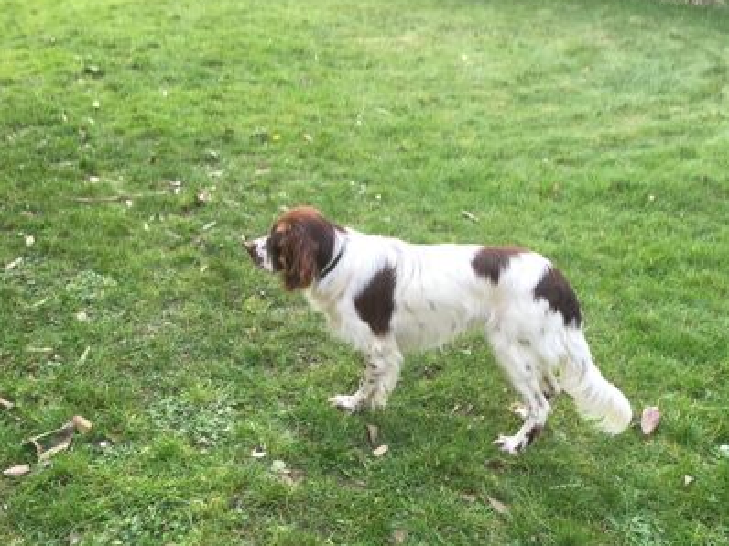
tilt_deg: -26.2
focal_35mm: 35
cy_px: 277
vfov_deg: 40.7
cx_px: 366
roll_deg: -2.9
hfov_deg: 52.7
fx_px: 737
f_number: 2.2
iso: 32
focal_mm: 4.15
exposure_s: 1/118
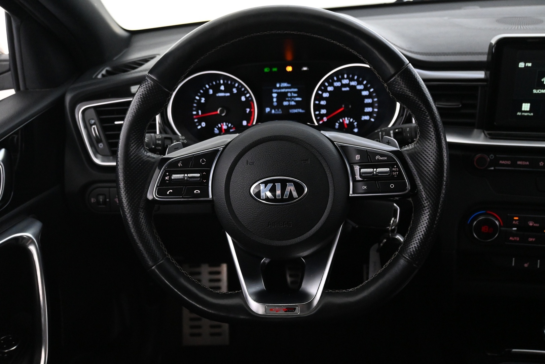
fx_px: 511
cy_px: 182
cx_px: 272
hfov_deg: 56.1
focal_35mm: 34
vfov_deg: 39.1
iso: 4500
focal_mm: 22.5
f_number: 4
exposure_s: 1/40
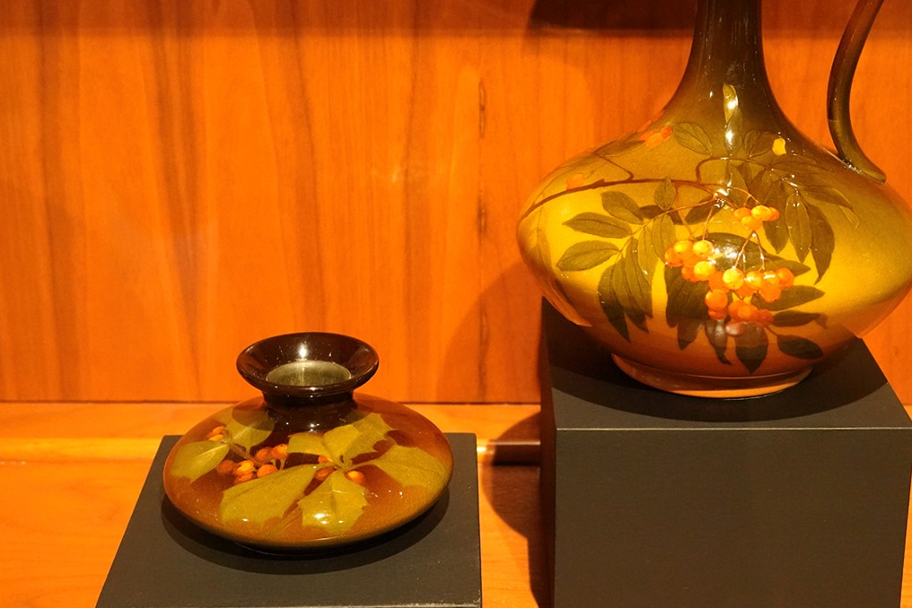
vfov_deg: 22.1
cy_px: 183
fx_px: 1546
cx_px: 580
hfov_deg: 32.7
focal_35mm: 61
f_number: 5
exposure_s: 1/100
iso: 6400
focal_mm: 31
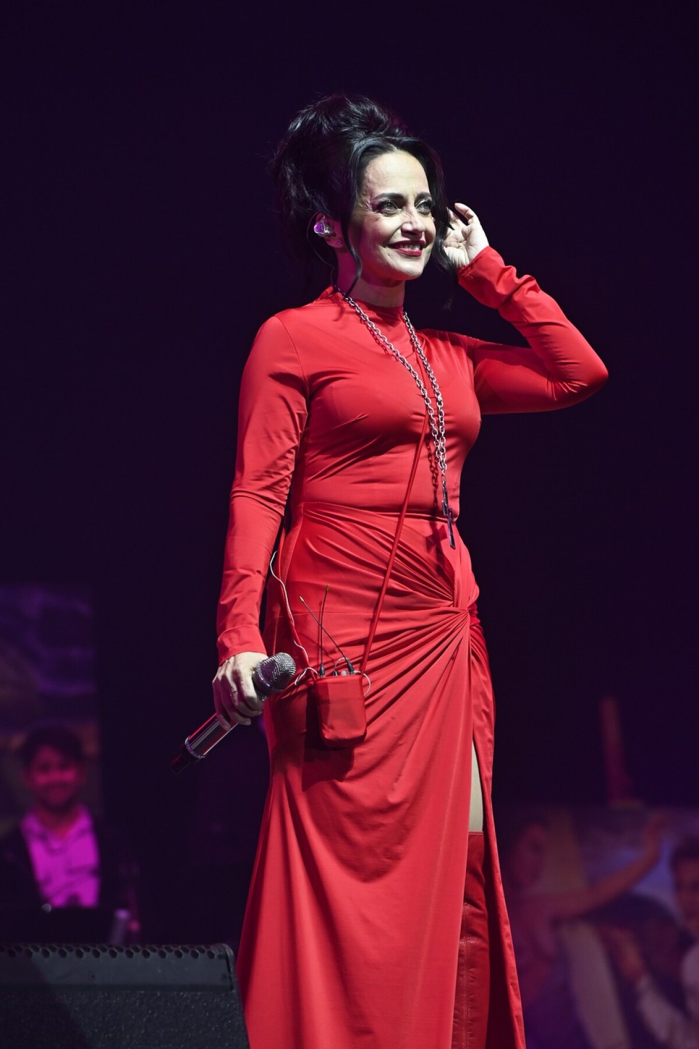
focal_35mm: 200
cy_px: 524
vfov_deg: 10.3
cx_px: 350
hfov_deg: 6.9
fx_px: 5827
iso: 4000
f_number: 5.6
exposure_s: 1/500
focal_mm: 200
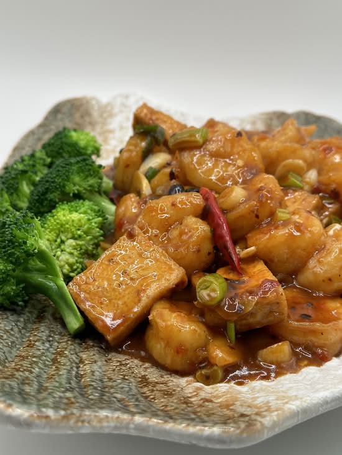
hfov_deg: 30.3
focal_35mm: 48
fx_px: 632
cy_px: 228
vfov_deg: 39.7
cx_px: 171
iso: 50
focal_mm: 6.86
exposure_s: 1/189
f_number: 1.78
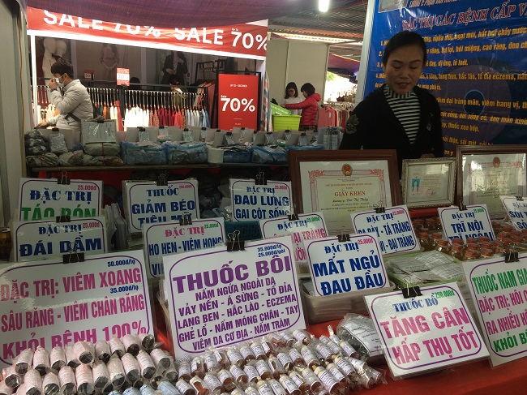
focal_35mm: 29
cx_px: 264
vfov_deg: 48.2
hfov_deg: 61.7
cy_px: 198
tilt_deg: -12.6
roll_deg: -2.1
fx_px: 441
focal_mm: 4.15
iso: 32
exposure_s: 1/50
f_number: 2.2
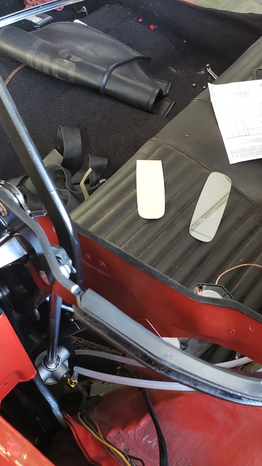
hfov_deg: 30.9
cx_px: 181
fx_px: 469
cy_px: 234
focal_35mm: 38
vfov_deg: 52.8
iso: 250
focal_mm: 4.3
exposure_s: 1/24
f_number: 2.4
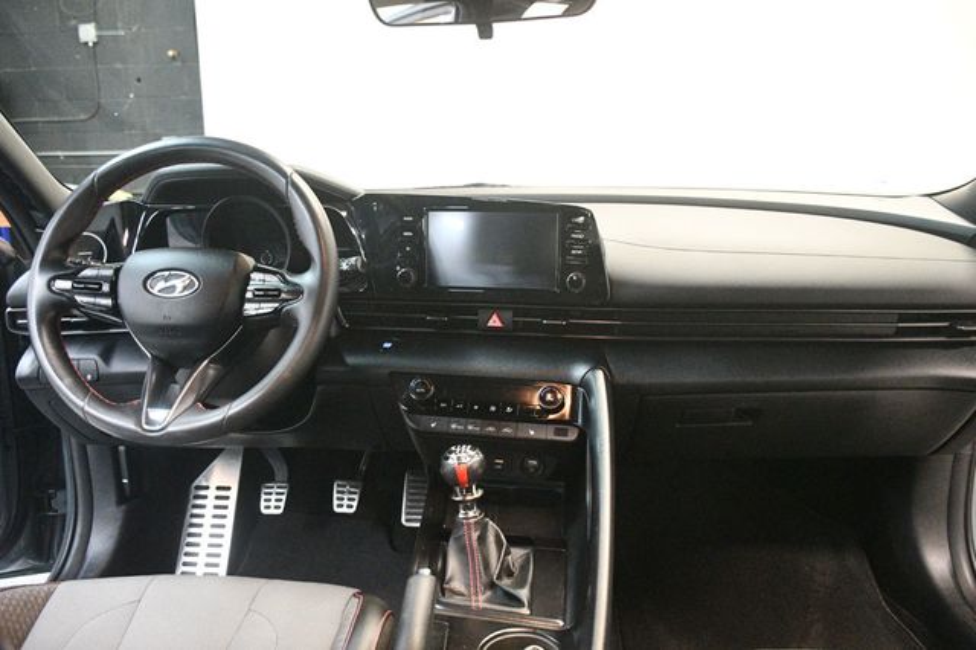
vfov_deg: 43.6
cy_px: 325
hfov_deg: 62.0
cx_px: 488
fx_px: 813
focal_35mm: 30
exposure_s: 1/60
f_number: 3.5
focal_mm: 20
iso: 8000
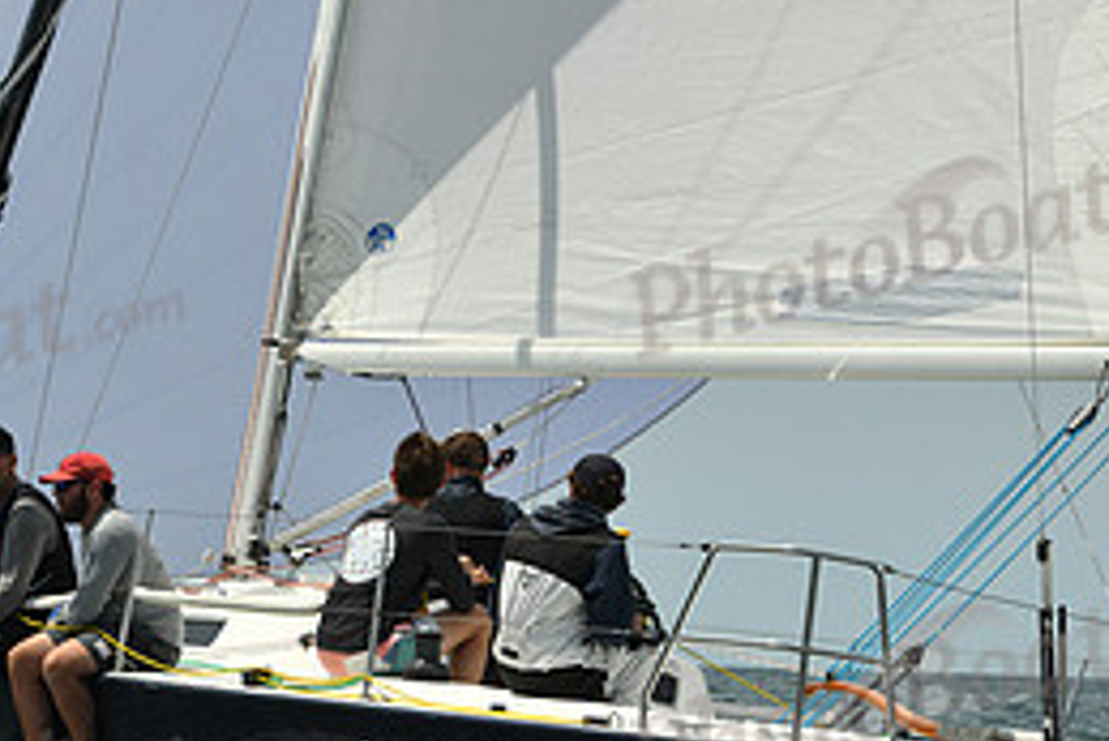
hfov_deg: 11.5
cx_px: 411
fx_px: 5517
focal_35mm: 179
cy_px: 529
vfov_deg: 7.7
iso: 320
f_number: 10
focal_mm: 80
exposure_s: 1/1250
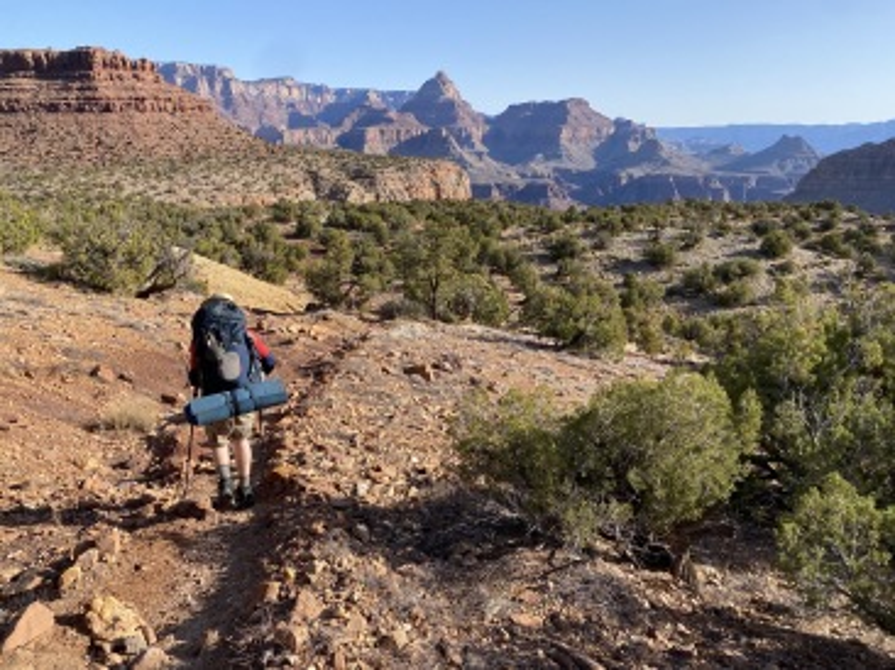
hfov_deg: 67.3
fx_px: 672
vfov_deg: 53.0
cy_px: 335
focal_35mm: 26
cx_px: 448
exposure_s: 1/1608
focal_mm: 4.25
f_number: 1.8
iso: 32
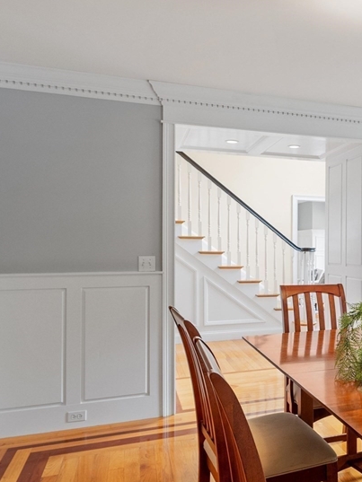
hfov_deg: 38.9
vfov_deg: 55.3
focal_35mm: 33
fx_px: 460
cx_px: 347
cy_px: 237
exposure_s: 1/3
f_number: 8
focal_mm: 12
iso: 400
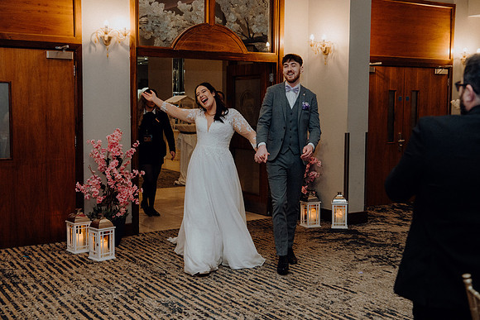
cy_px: 160
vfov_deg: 29.3
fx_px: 613
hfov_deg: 42.7
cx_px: 240
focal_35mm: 46
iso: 2500
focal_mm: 46
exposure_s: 1/200
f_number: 3.5
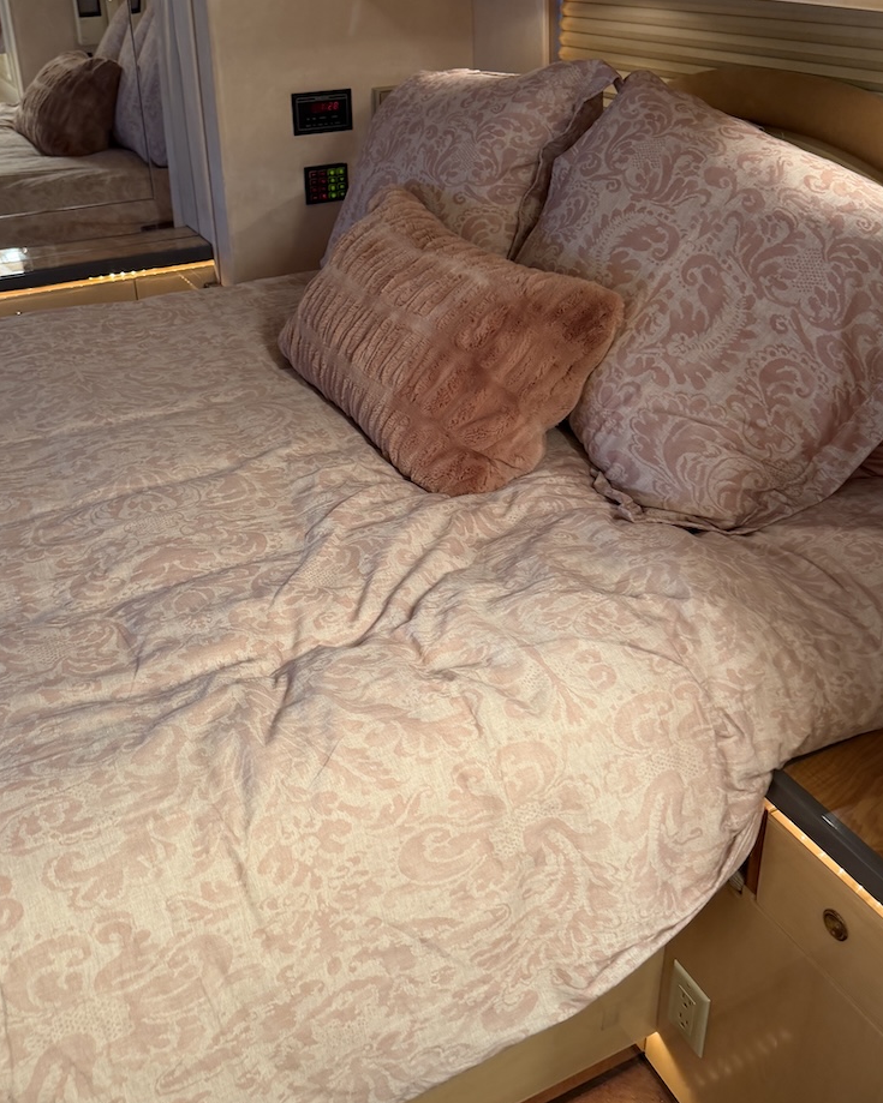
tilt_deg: -27.5
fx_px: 1111
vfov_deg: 52.4
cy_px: 433
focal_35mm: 34
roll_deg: +3.1
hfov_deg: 43.3
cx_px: 405
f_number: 1.78
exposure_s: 1/41
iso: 160
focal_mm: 6.76
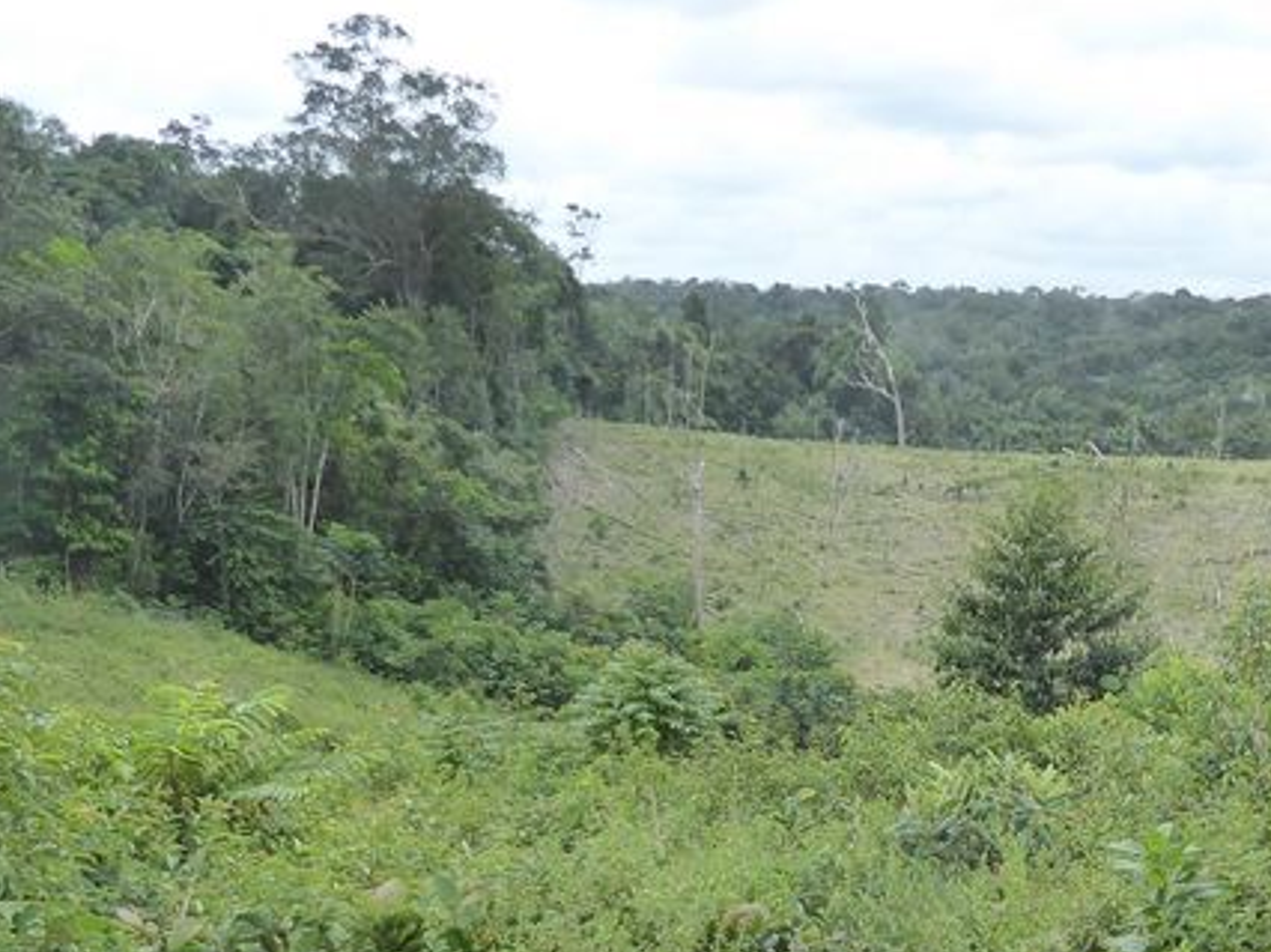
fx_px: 1725
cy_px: 788
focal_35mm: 47
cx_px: 991
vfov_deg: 30.0
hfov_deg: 39.1
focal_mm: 4.3
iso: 160
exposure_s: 1/640
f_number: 3.3
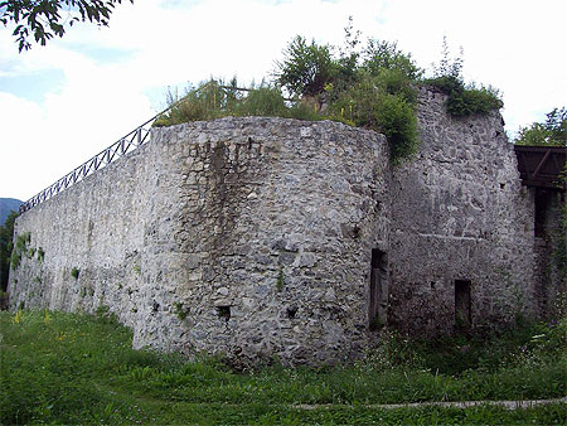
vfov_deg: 39.7
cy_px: 213
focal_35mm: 36
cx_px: 284
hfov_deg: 51.3
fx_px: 590
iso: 80
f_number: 2.7
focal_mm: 6
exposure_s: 1/563
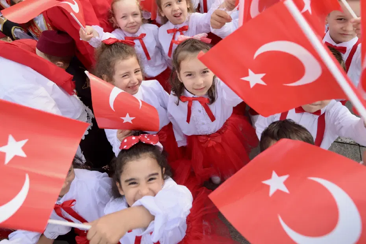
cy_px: 122
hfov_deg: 104.3
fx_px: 142
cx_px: 183
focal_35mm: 14
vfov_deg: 81.2
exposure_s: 1/4000
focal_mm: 14
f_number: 2.8
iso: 800
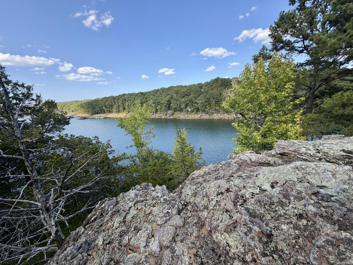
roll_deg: +3.4
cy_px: 132
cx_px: 176
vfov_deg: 85.7
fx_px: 143
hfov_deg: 102.1
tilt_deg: -12.6
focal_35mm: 14
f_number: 2.2
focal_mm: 2.22
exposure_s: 1/644
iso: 40
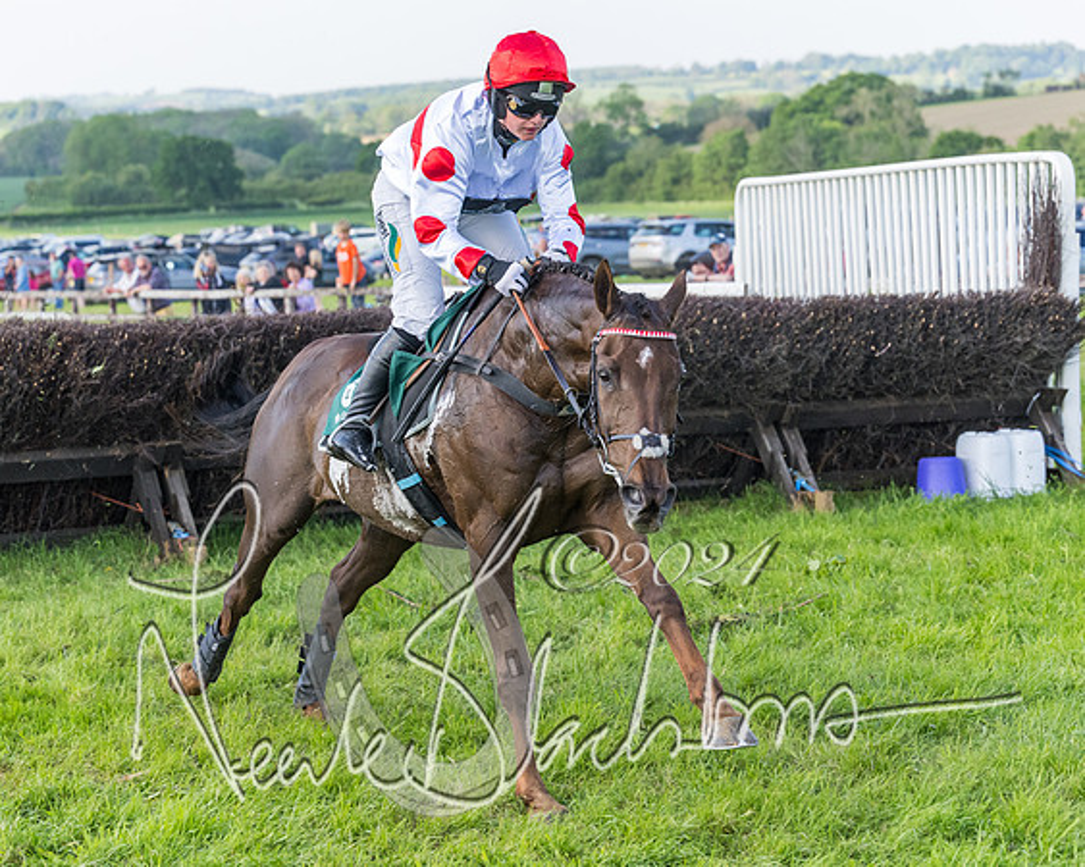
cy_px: 425
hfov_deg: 18.9
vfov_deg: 15.2
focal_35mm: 101
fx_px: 3252
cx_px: 456
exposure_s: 1/2500
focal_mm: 70
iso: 800
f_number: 4
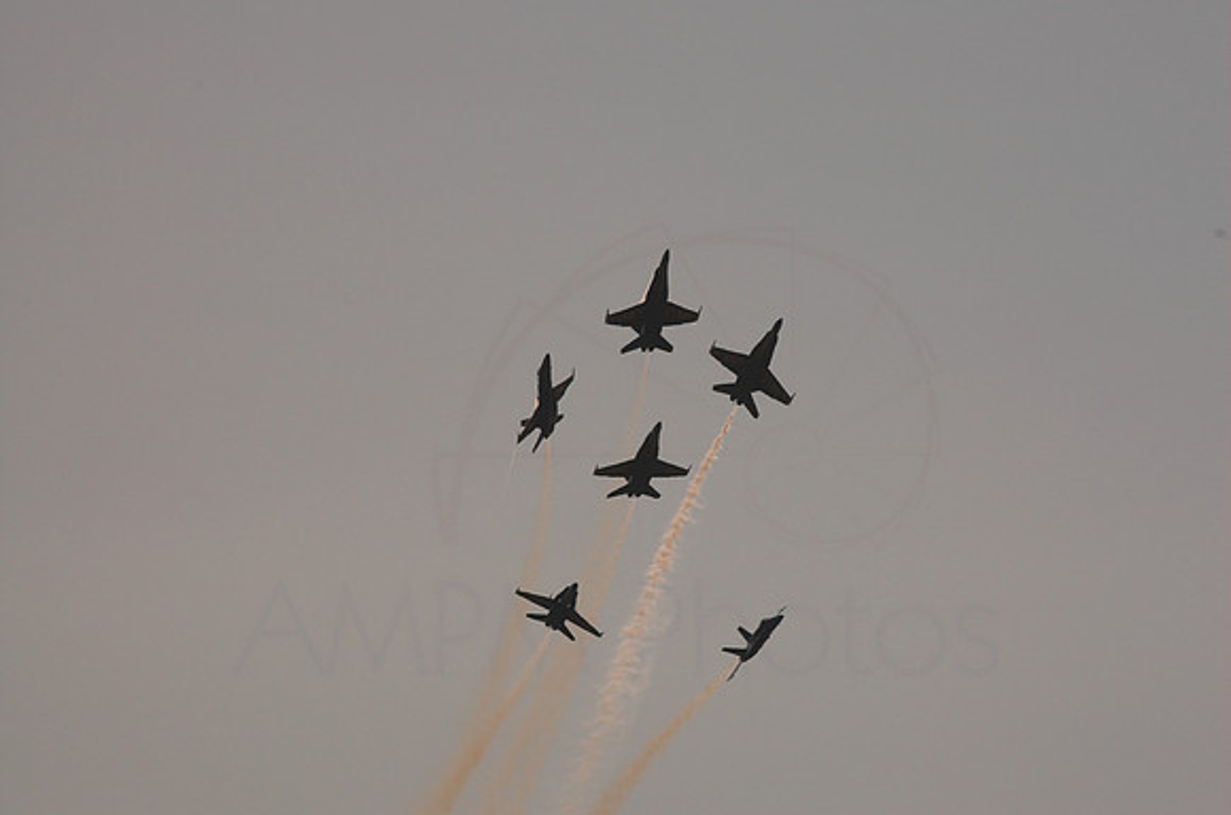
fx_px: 16377
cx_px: 616
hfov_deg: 4.3
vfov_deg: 2.9
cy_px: 408
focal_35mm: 480
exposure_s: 1/1000
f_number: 14
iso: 200
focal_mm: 320
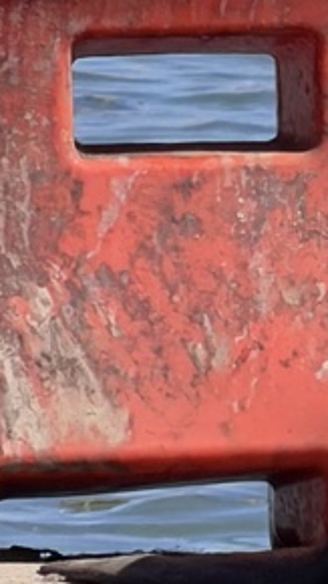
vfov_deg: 1.8
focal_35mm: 1208
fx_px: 18689
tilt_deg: -0.8
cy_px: -669
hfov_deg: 1.0
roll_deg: -3.1
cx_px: 803
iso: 50
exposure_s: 1/542
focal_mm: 16.89
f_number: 2.8
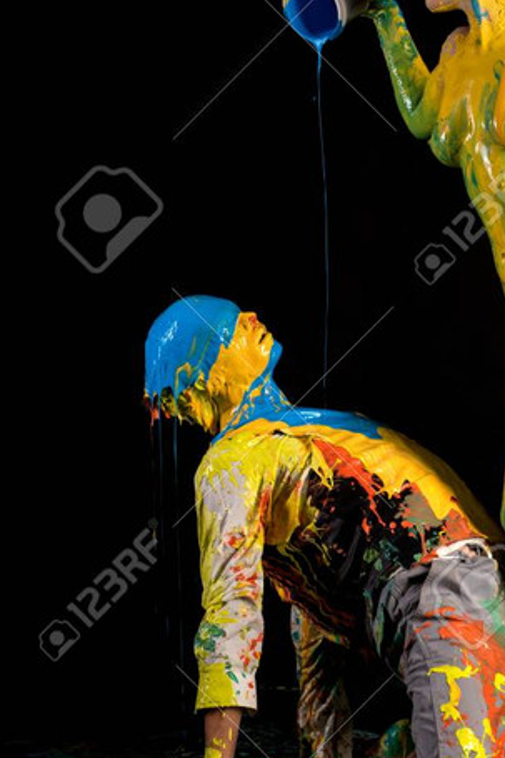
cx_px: 443
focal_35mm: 88
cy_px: 400
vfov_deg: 23.1
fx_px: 1853
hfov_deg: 15.4
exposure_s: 1/100
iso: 320
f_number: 8
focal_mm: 50
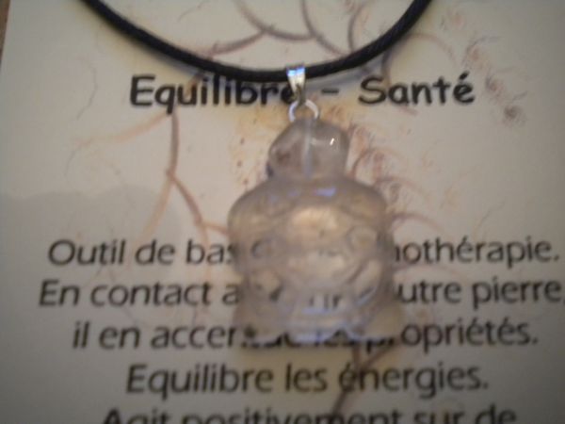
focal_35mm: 41
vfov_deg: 35.1
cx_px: 282
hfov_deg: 45.8
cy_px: 212
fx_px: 669
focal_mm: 7.4
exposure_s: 1/12.3
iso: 400
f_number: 3.5
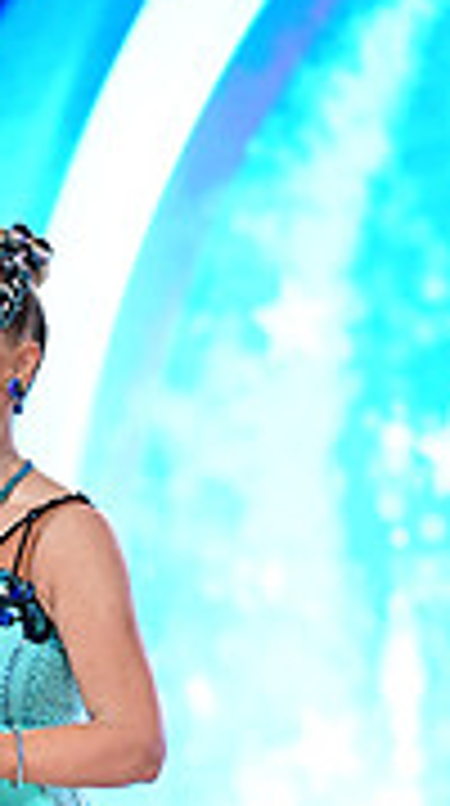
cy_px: 1099
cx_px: -378
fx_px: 7975
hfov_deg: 3.2
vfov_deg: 5.7
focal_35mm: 374
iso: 2000
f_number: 3.2
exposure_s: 1/500
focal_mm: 110
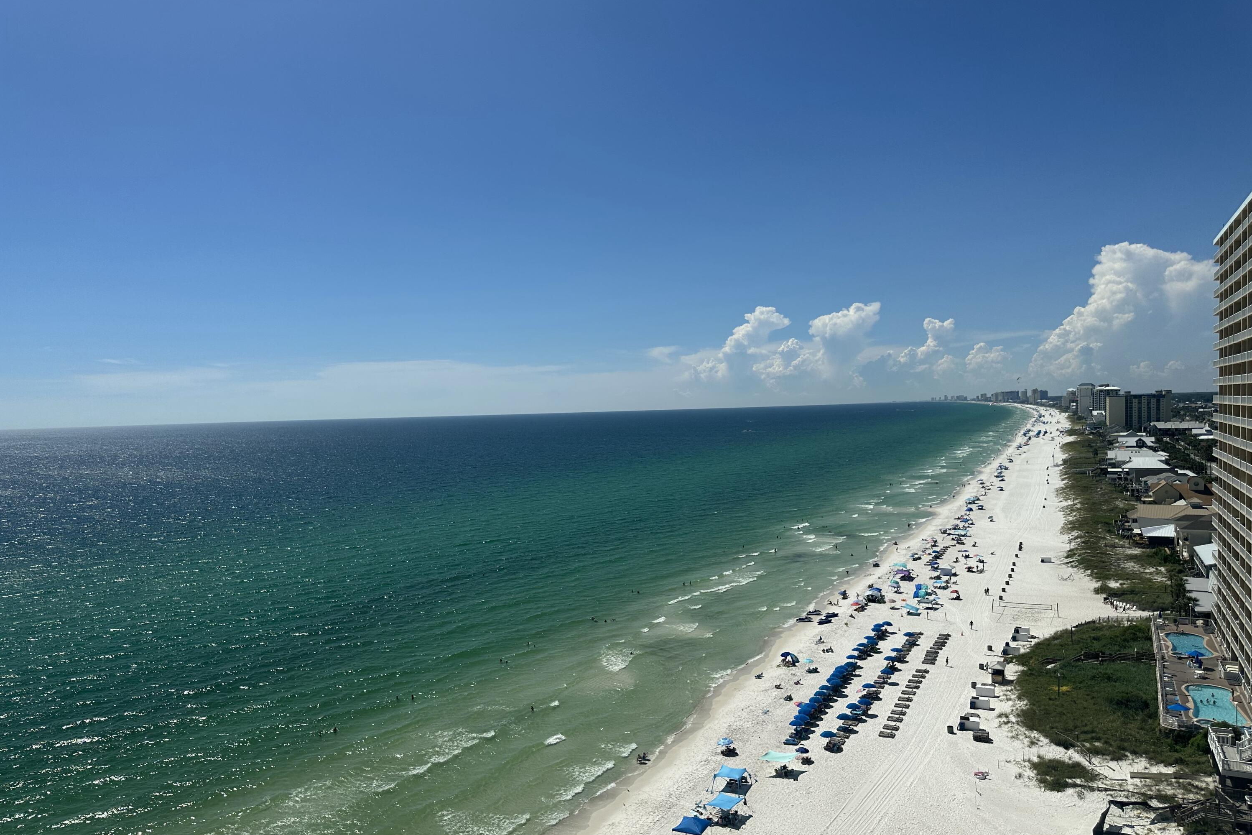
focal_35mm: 25
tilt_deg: -2.6
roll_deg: +0.9
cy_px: 448
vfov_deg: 51.2
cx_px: 627
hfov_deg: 71.5
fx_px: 869
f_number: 1.78
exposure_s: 1/13699
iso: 80
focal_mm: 6.86
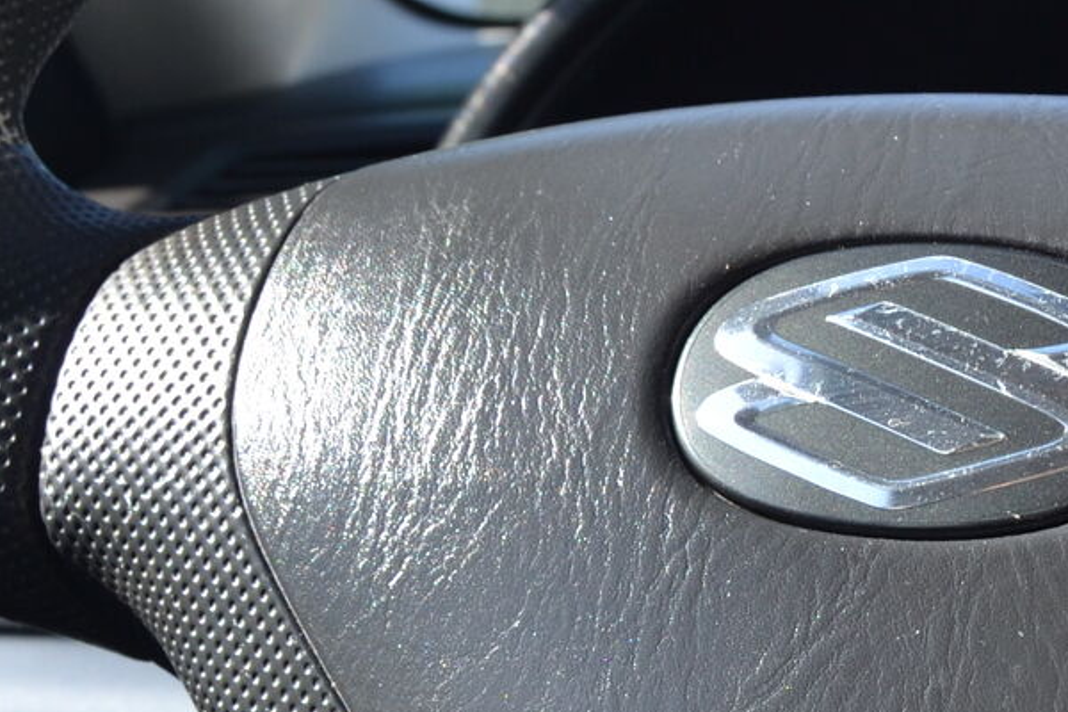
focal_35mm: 96
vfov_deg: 14.2
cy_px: 596
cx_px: 1096
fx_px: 2848
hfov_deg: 20.5
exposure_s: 1/125
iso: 100
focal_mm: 20
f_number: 5.6
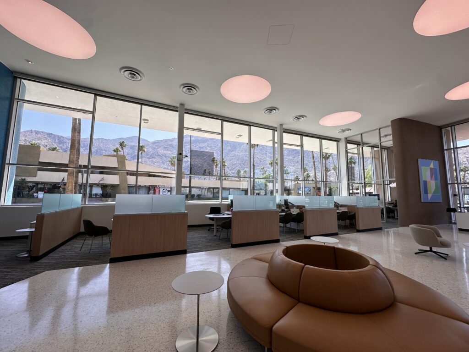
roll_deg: -0.5
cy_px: 176
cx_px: 234
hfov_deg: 102.1
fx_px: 190
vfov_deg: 85.7
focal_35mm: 14
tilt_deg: +6.2
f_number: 2.2
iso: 40
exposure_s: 1/619
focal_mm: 2.22
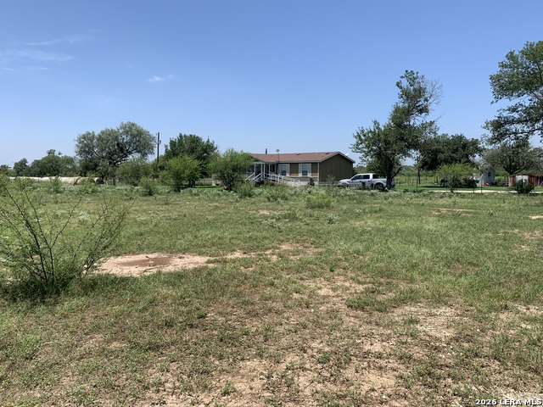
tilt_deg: -6.5
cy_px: 204
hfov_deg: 67.3
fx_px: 408
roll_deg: +0.2
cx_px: 272
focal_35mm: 26
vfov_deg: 53.1
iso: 25
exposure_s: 1/2160
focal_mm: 4.25
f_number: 1.8
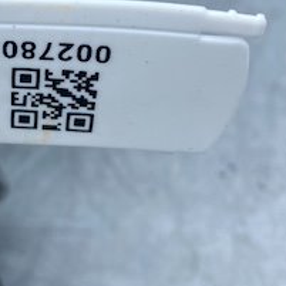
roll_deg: +33.3
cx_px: 11
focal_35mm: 73
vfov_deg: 23.2
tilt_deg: -42.2
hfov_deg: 22.9
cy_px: 46
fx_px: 682
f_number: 1.8
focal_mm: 4.25
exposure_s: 1/303
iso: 32
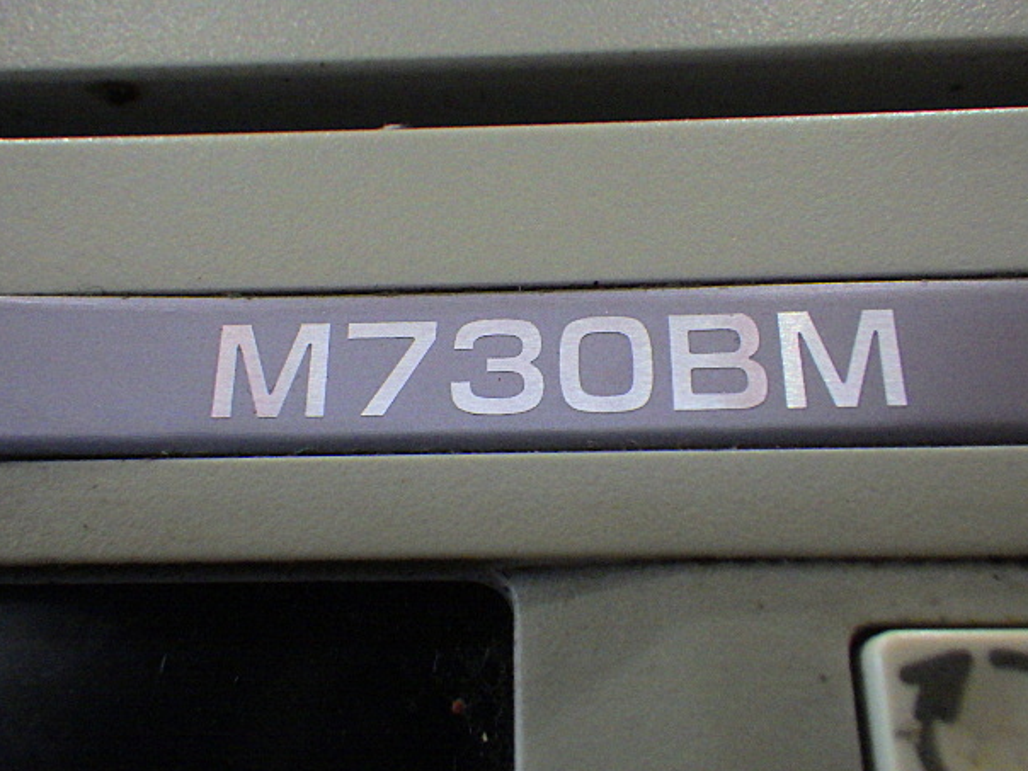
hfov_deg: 51.3
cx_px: 500
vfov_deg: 39.6
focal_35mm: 36
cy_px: 368
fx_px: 1069
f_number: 3.8
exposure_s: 1/50
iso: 500
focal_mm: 6.1
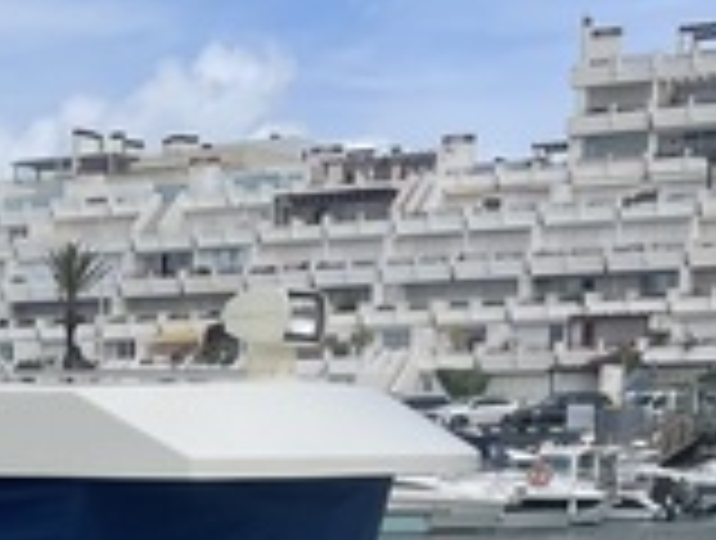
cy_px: 864
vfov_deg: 13.1
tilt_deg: -10.4
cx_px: -104
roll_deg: +0.6
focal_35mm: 106
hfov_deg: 17.8
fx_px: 2197
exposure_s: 1/5814
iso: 32
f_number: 1.6
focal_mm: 4.2
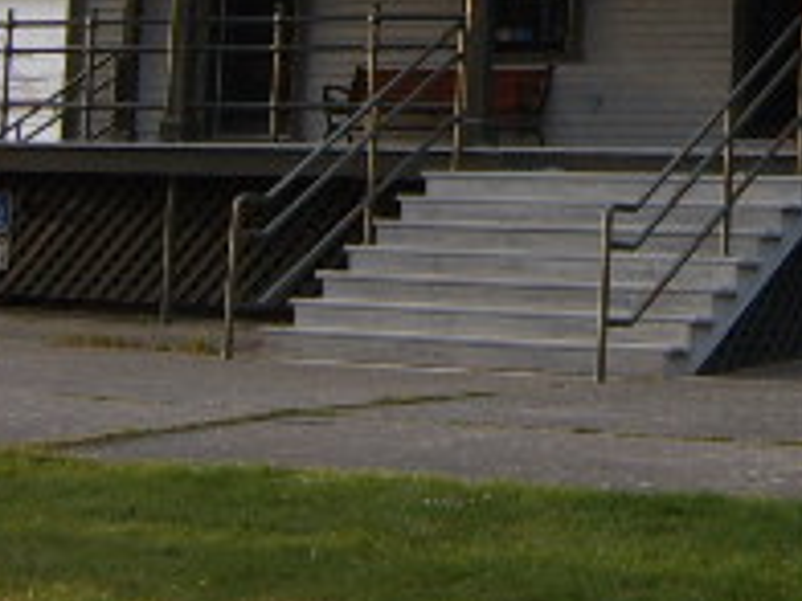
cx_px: 794
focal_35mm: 114
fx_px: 2641
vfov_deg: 12.7
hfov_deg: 16.9
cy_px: -123
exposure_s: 1/125
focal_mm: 5.8
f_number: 2.8
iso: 50
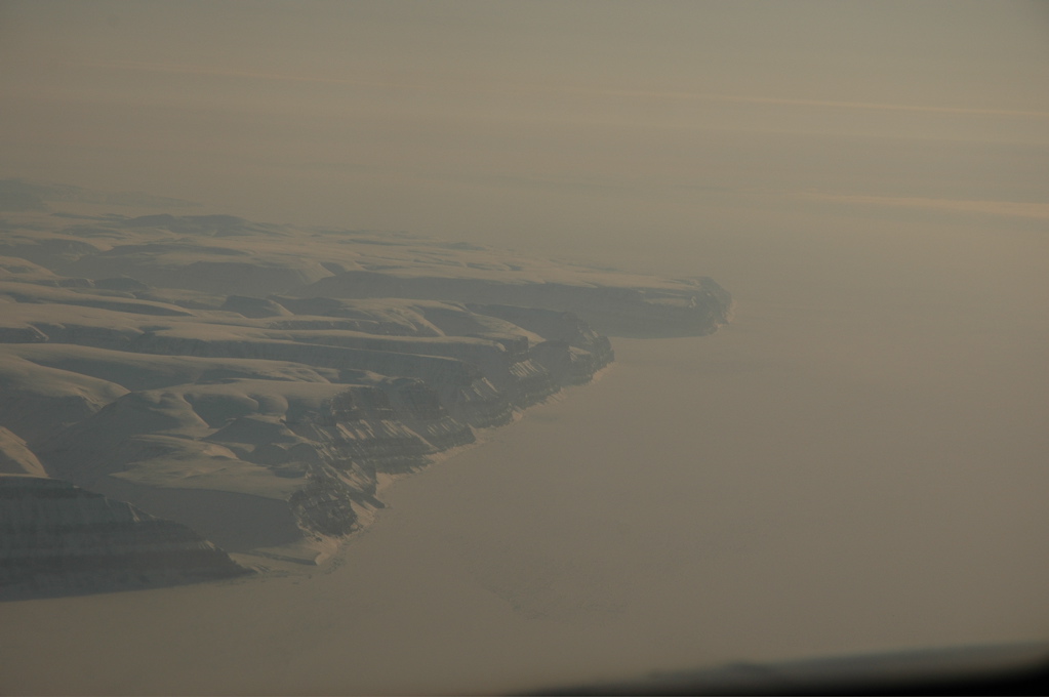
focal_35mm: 105
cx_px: 524
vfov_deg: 13.0
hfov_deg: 19.5
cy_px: 348
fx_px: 3057
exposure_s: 1/200
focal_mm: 70
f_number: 7.1
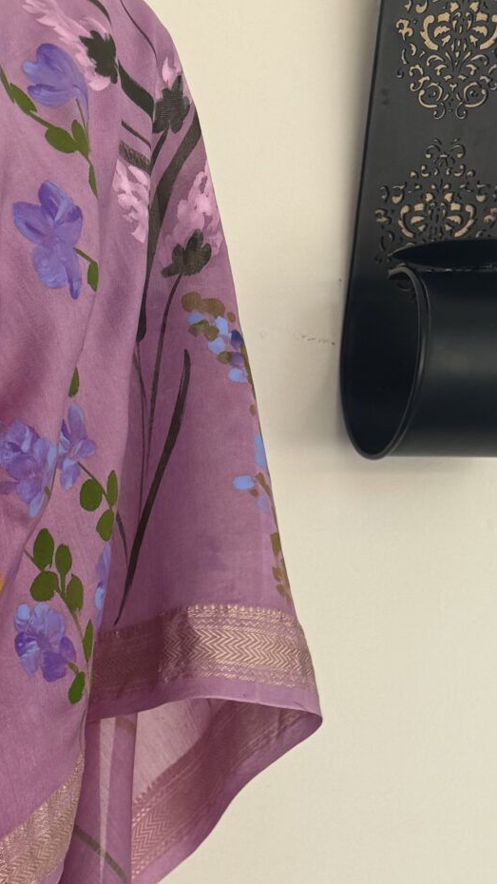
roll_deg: -0.8
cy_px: 1048
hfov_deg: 15.4
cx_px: -262
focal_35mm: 72
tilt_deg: -12.8
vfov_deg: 26.3
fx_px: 1687
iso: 80
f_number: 1.78
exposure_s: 1/314
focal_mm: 6.76
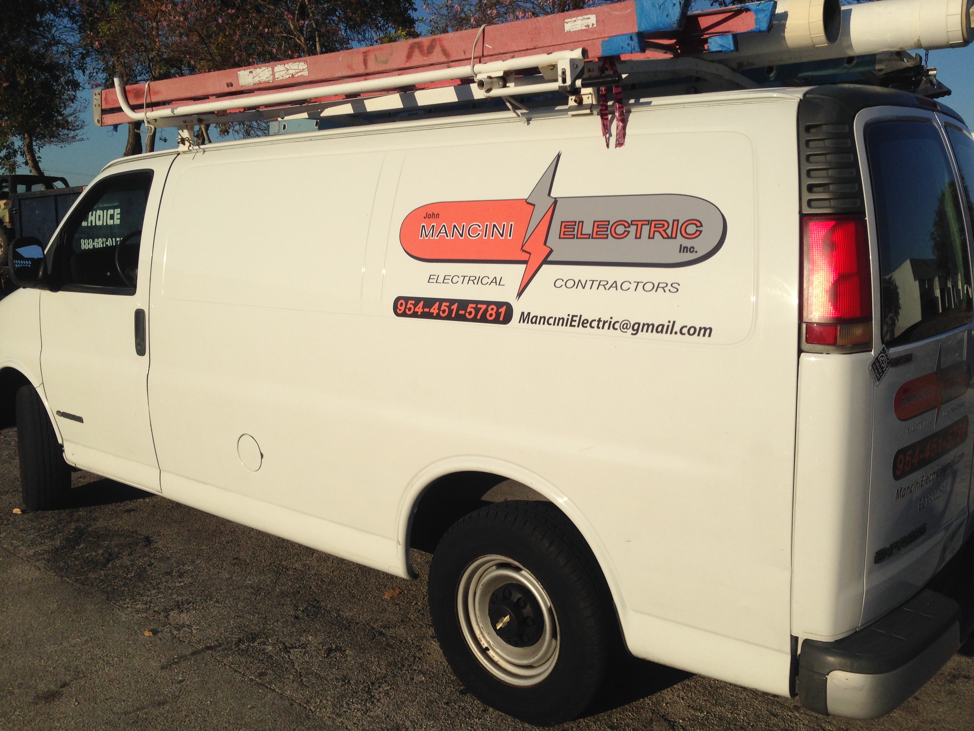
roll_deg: -1.0
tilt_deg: -7.3
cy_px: 366
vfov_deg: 42.9
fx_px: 929
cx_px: 487
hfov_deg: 55.4
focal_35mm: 33
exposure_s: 1/3876
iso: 50
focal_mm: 4.12
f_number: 2.4
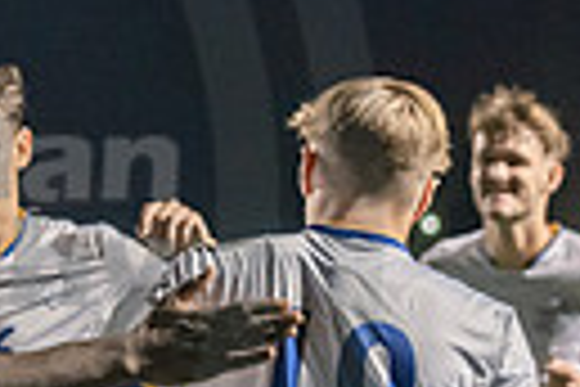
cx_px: -414
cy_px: 209
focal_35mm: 315
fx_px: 5075
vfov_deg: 4.4
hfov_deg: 6.4
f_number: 3.2
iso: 2500
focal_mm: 70
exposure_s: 1/250
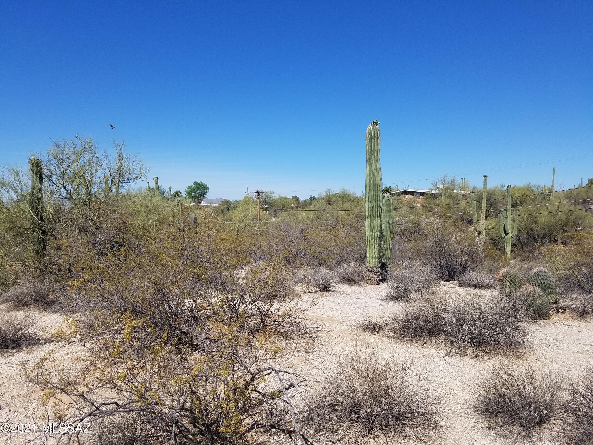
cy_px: 222
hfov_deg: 67.3
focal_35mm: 26
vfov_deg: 53.1
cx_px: 296
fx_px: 445
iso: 50
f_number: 1.7
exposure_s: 1/4208
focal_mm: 4.2
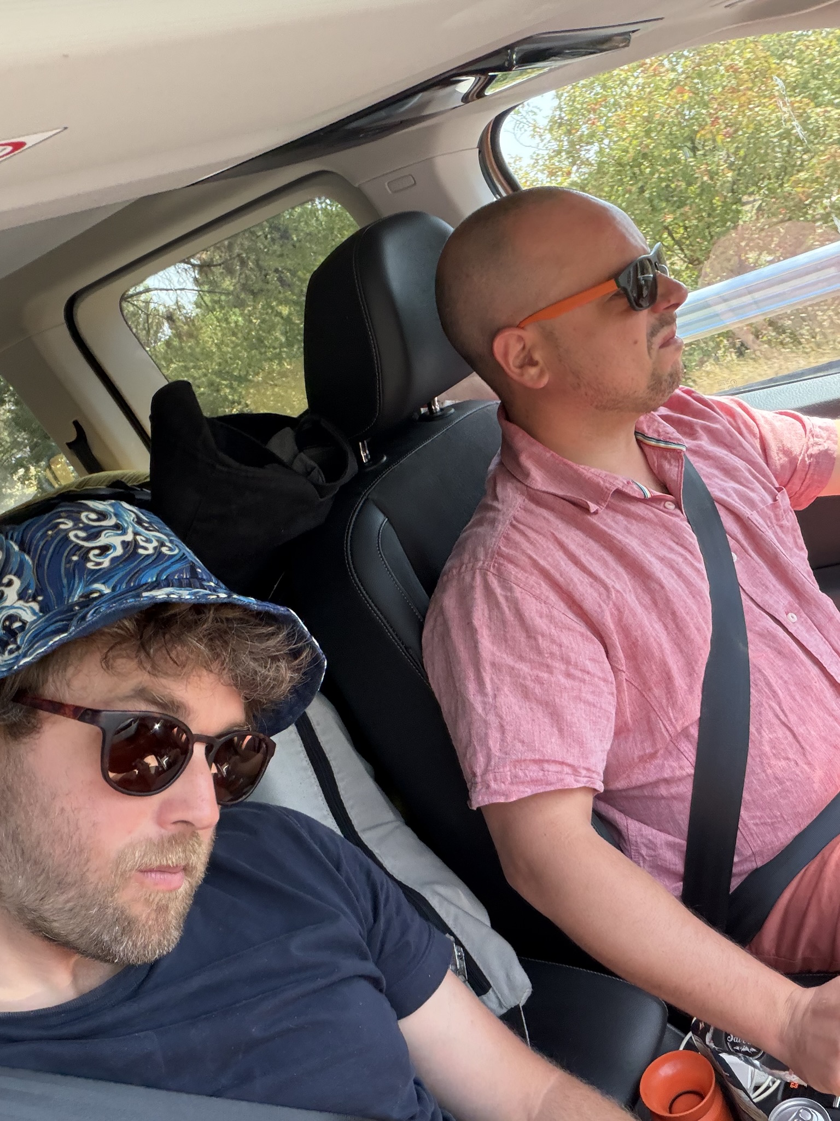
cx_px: 420
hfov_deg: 46.8
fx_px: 971
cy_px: 560
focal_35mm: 30
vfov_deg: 60.0
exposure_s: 1/133
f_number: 1.9
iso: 80
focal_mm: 2.71
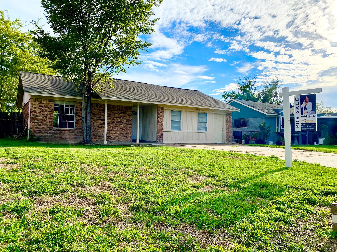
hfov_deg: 67.3
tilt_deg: +2.0
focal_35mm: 26
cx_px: 168
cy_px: 126
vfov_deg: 53.1
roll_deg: -1.0
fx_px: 253
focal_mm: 4.25
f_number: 1.8
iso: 32
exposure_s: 1/3205
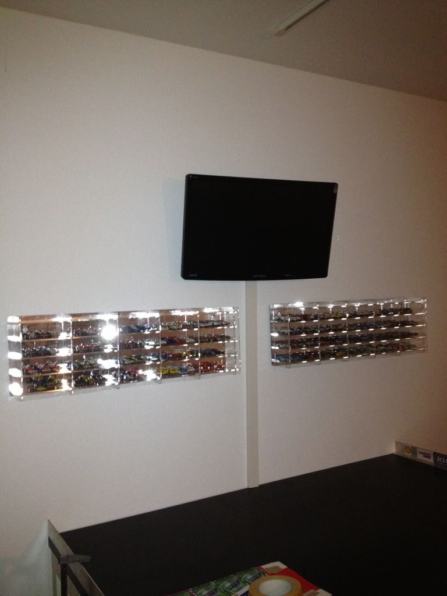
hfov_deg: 40.7
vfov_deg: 52.6
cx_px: 224
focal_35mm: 35
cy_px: 298
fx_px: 603
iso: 250
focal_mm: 4.28
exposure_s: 1/16
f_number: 2.4
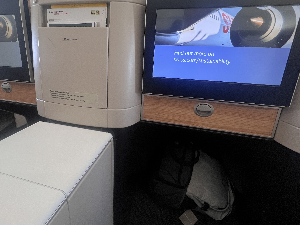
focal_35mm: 17
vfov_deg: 74.2
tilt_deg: -15.2
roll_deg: -2.0
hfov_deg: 90.7
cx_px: 135
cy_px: 94
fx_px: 147
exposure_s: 1/63
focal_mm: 1.57
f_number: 1.8
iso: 250
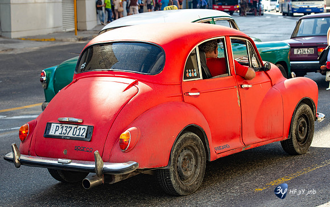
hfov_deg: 22.5
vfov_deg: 14.3
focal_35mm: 92
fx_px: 828
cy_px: 85
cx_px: 175
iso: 100
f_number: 6.3
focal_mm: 78
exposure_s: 1/160
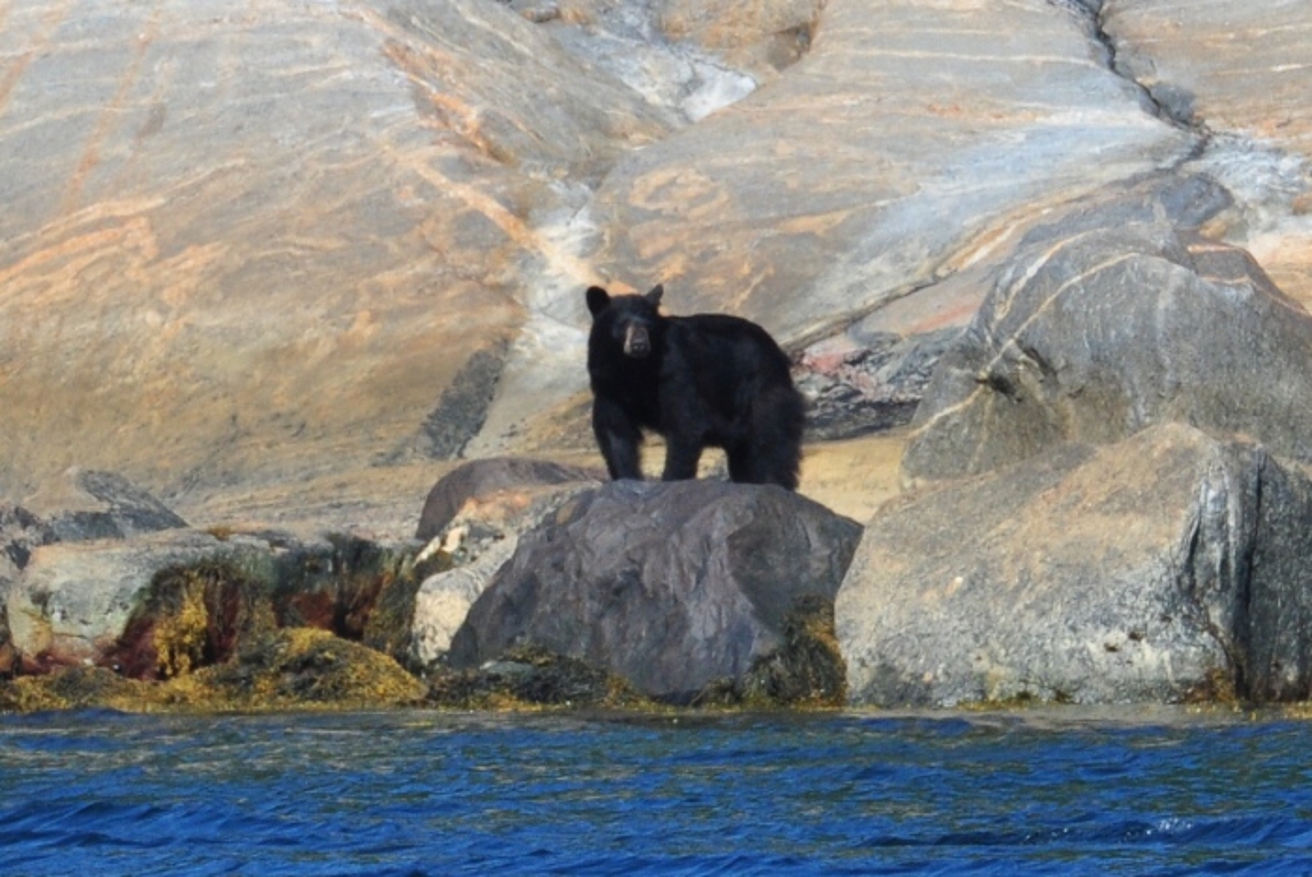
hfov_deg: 5.1
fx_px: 14772
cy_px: 438
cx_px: 656
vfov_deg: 3.4
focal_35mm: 405
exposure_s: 1/400
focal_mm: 270
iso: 400
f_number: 14
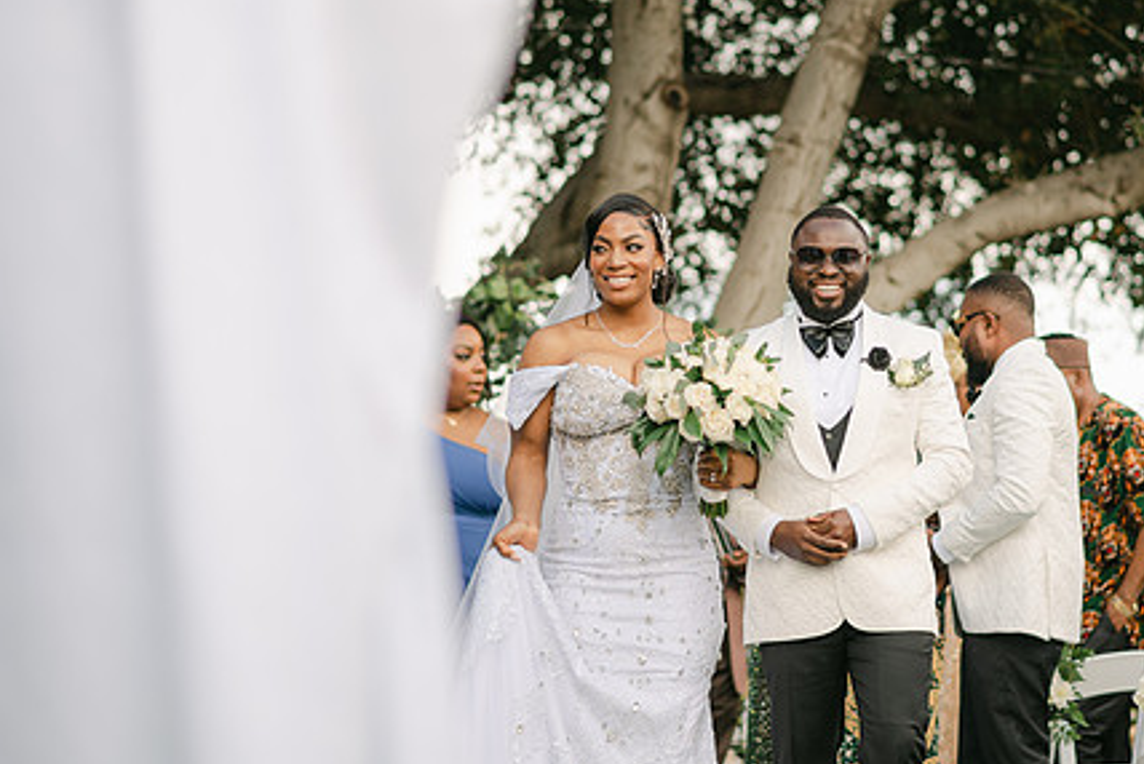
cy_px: 267
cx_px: 767
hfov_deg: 17.7
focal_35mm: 115
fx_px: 3657
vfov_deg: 11.9
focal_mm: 85
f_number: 2
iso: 100
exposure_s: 1/800
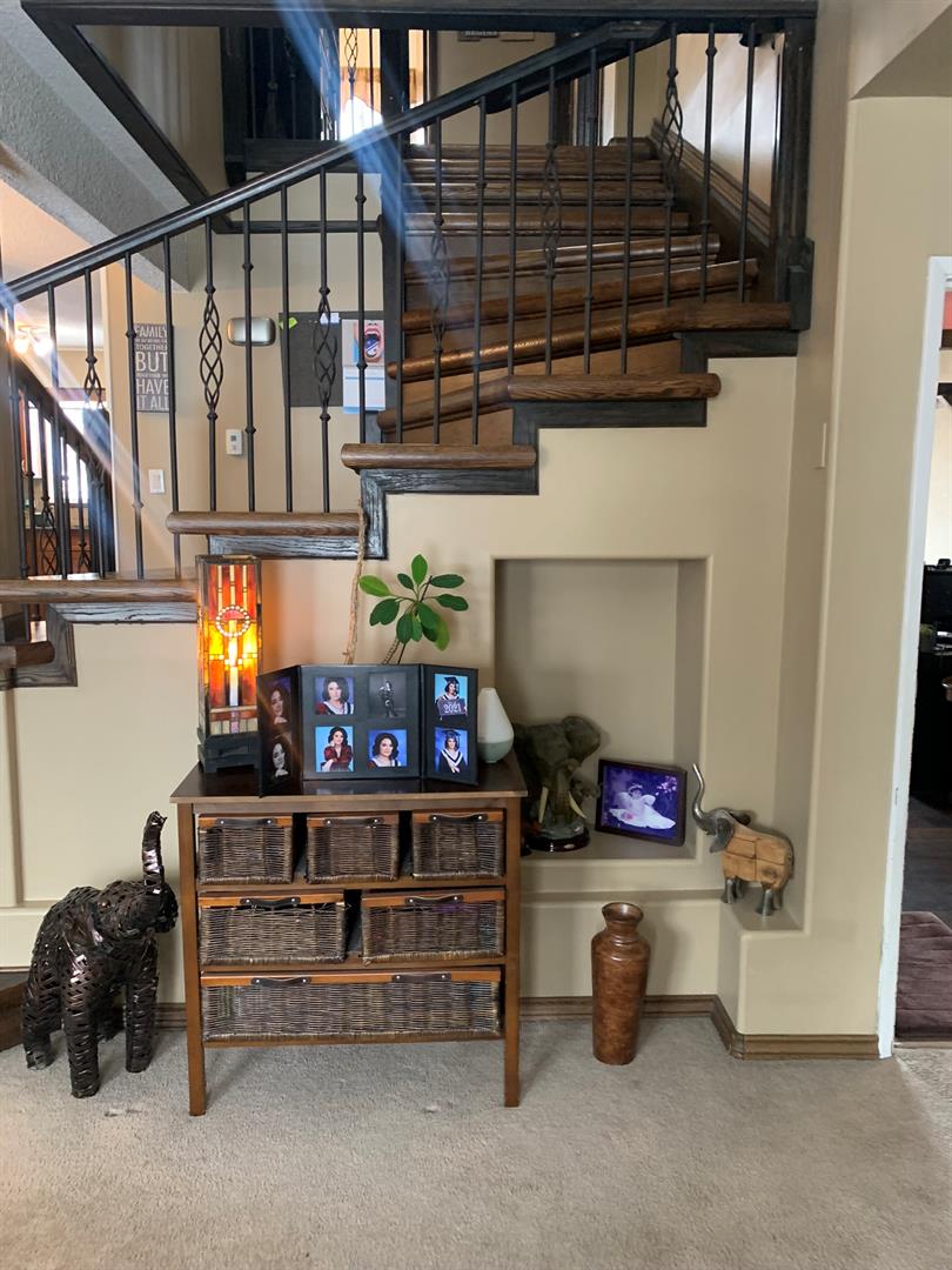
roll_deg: -0.1
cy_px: 635
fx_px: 953
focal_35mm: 26
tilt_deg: -7.1
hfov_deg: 53.1
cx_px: 476
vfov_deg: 67.3
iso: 320
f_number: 1.8
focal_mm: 4.25
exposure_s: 1/40
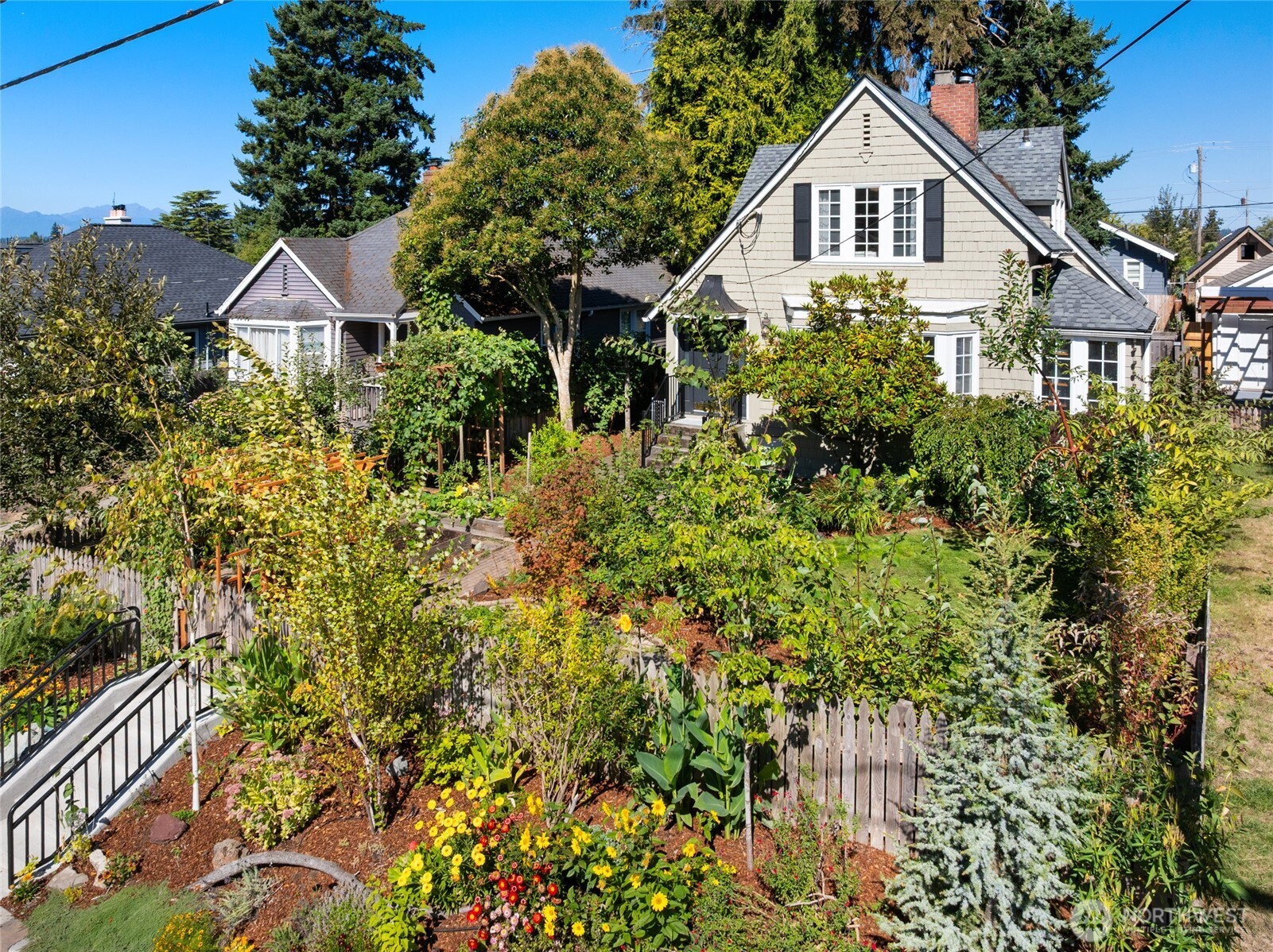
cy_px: 476
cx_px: 636
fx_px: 882
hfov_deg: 71.6
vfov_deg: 56.7
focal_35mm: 24
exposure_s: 1/120
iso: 100
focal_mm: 12.29
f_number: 5
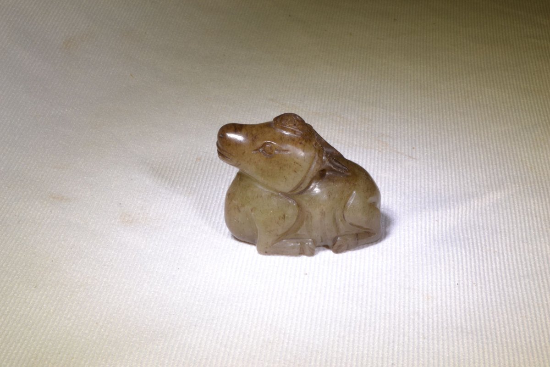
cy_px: 184
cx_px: 275
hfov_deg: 24.6
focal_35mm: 82
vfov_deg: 16.6
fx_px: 1260
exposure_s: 1/15
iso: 200
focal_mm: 55
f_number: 36
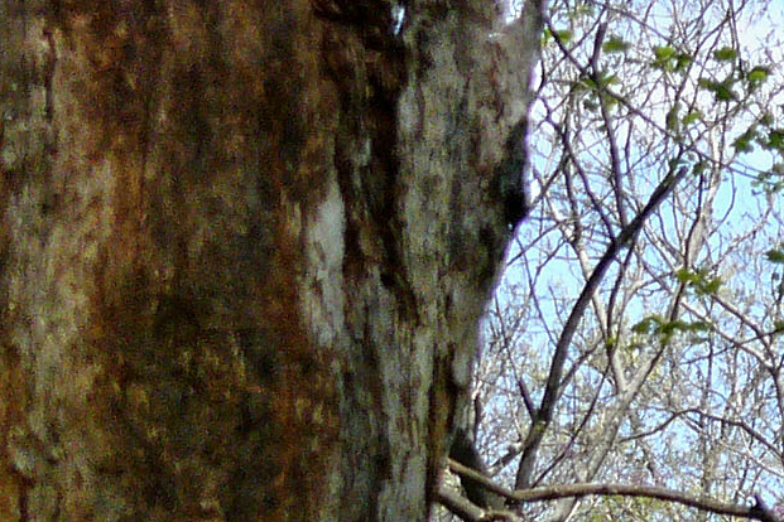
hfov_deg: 5.3
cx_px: 227
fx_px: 8406
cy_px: 1060
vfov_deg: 3.5
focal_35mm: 386
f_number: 2.4
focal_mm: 22.5
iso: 100
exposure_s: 1/1000
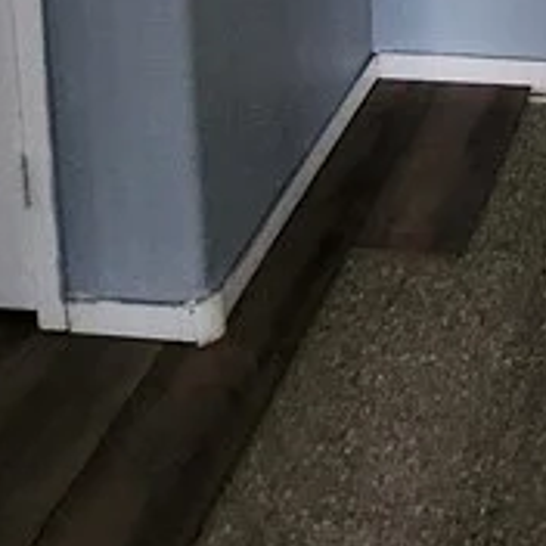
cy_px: -468
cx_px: 766
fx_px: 1196
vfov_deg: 18.9
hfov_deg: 22.2
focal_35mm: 67
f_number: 2.2
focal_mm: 1.74
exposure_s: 1/30
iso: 400
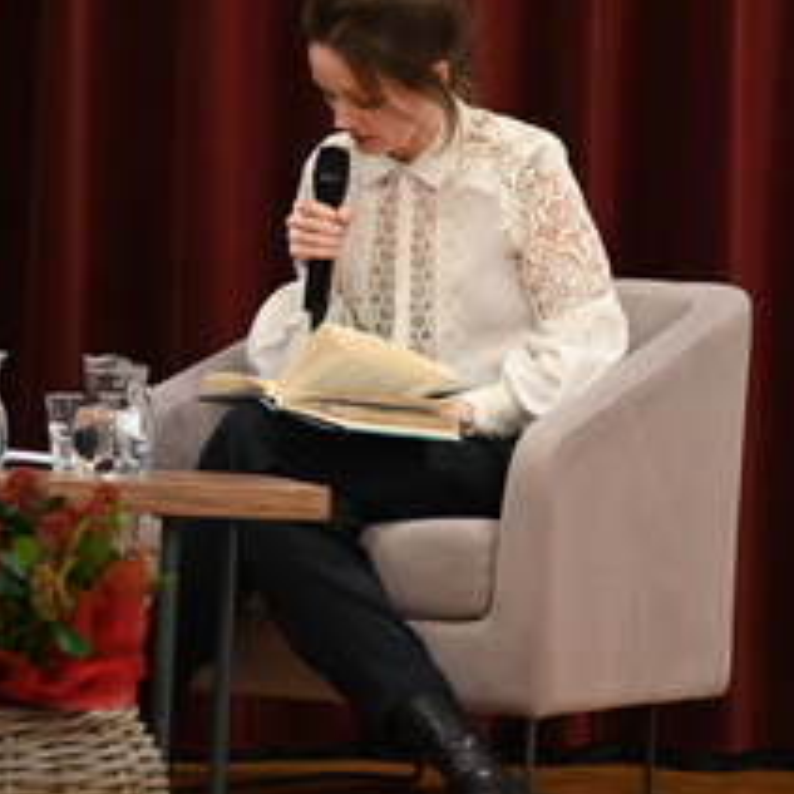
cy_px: 341
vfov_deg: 8.1
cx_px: 324
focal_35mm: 217
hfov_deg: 8.1
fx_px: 5631
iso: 4500
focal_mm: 120
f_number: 4
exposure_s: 1/60
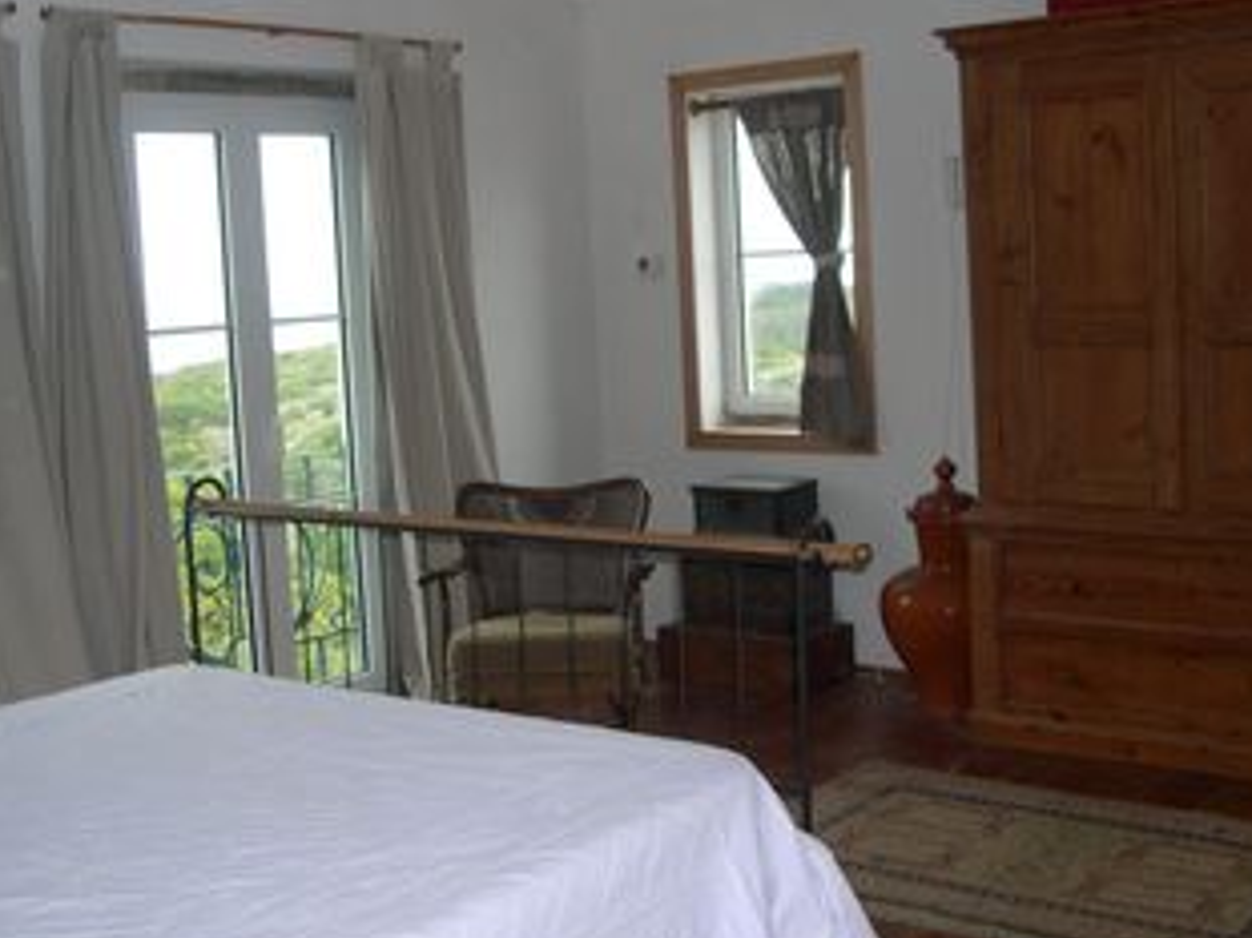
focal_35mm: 45
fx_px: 1627
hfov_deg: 42.1
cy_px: 455
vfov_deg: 32.2
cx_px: 596
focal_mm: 8
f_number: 2.8
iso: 104
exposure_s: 1/30
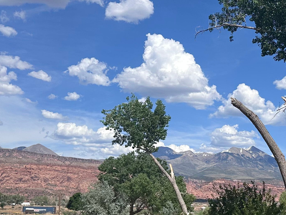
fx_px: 579
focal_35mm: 70
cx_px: 234
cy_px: 145
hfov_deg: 27.2
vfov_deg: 20.9
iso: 80
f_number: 1.78
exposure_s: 1/7042
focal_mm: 6.86
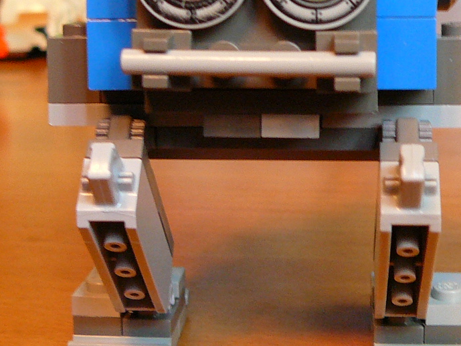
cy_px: 46
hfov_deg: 25.0
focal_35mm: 78
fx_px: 1039
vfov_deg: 18.6
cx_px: 273
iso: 200
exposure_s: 1/25
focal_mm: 5.2
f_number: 2.8
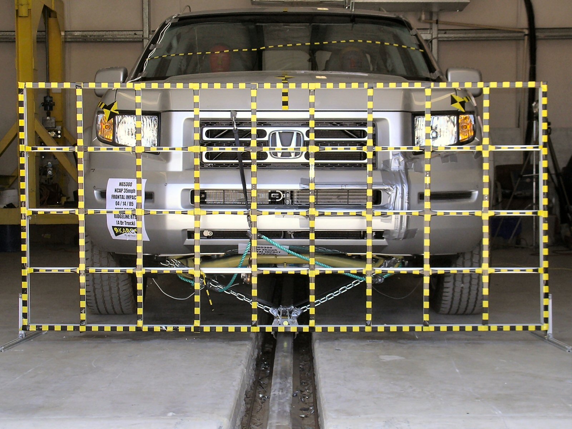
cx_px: 286
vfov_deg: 25.7
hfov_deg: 33.8
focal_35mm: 57
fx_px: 942
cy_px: 214
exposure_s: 1/104
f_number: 5.1
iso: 50
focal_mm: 11.8
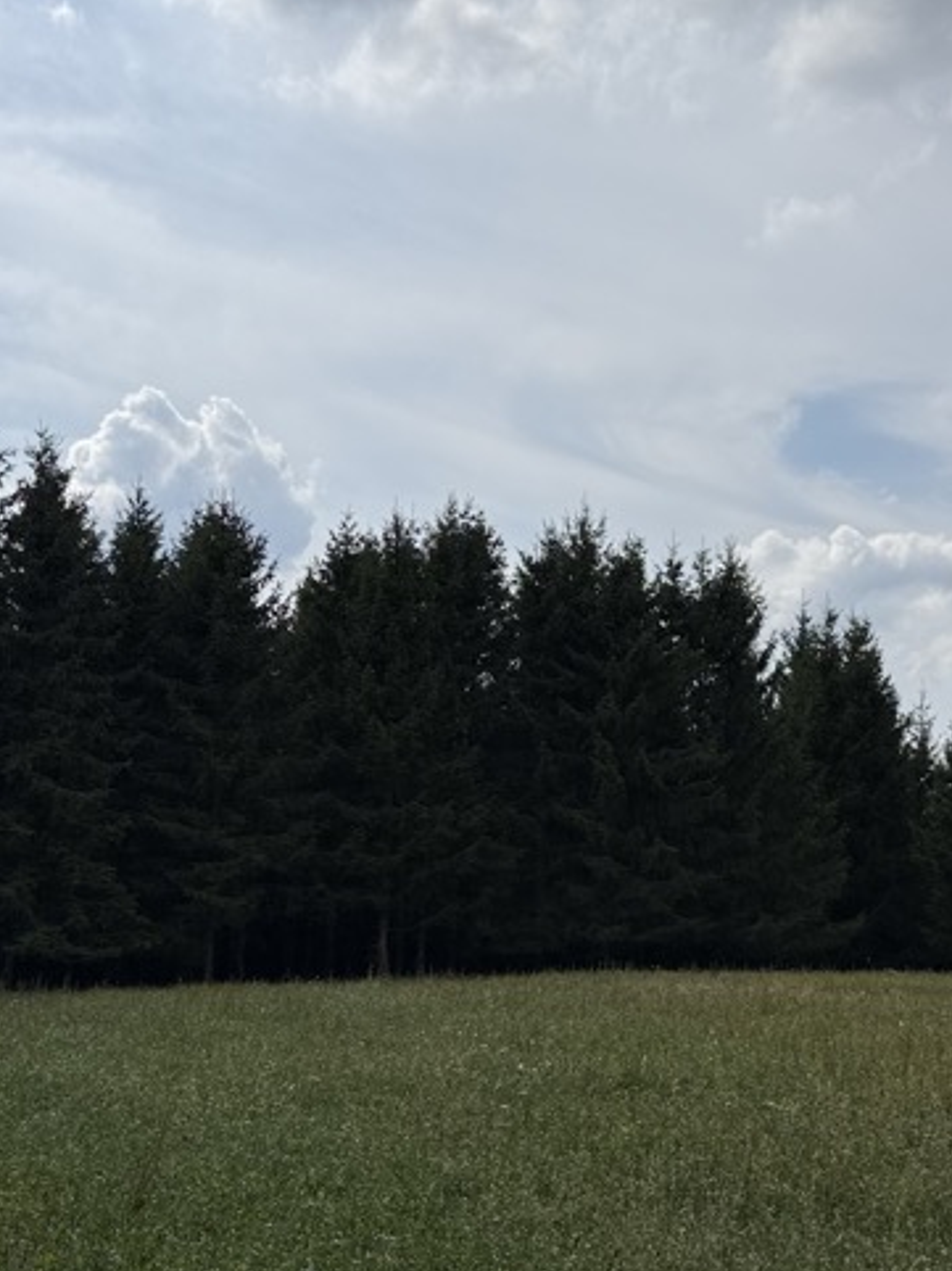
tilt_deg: +3.9
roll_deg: -1.4
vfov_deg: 37.5
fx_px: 1872
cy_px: 715
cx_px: 667
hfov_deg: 28.3
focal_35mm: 51
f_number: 1.78
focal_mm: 6.76
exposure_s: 1/11905
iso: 80
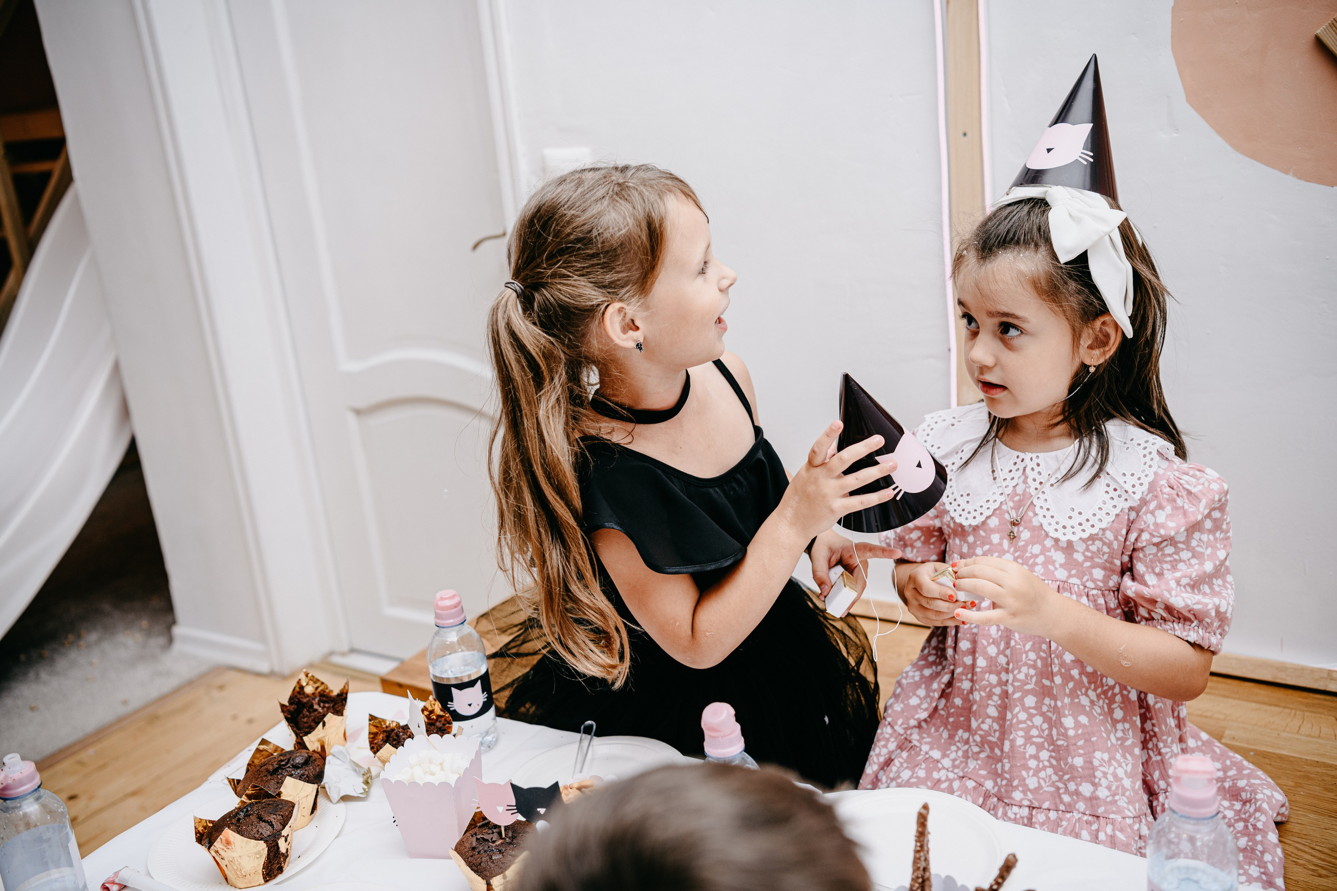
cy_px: 446
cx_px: 668
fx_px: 1300
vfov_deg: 37.9
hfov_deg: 54.4
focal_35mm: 35
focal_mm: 35
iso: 125
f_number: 3.2
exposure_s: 1/160
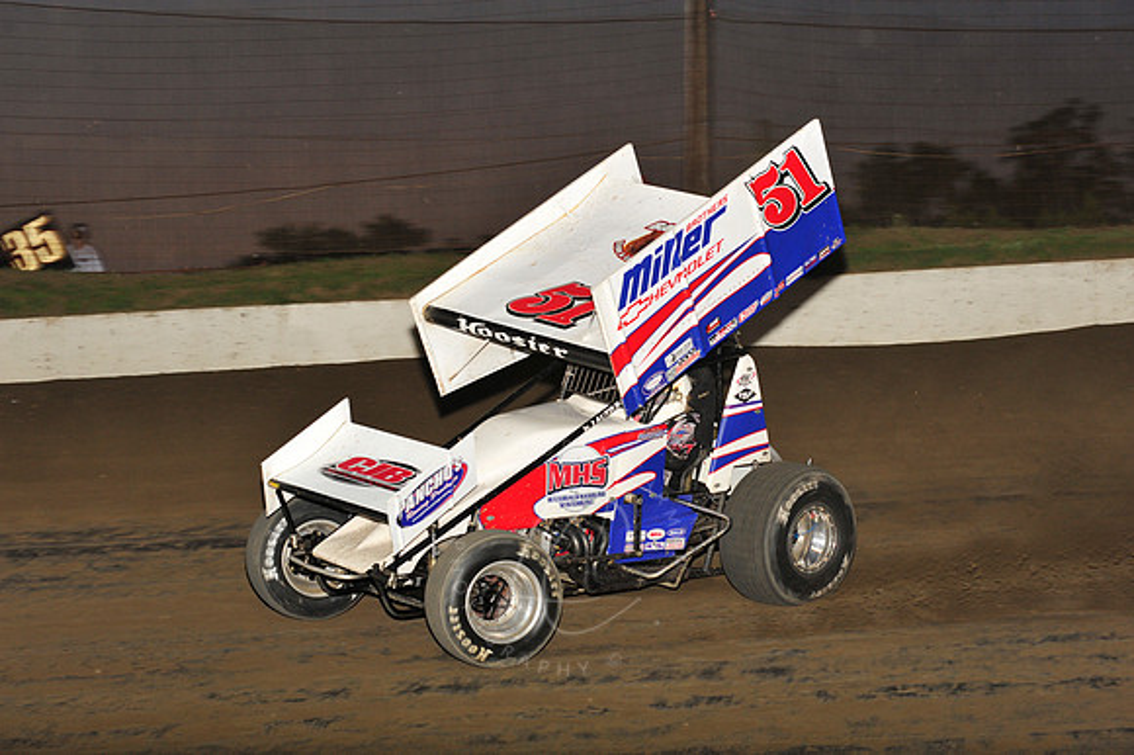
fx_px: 3148
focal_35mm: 100
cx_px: 567
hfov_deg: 20.4
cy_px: 378
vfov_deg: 13.7
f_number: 7.1
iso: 1000
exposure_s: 1/320
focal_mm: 100
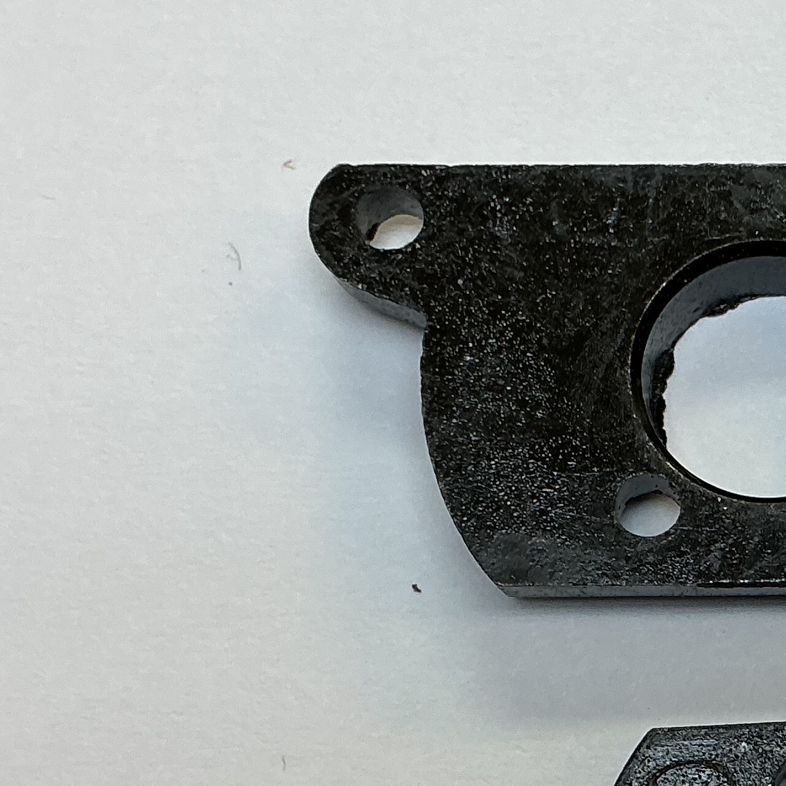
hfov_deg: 20.4
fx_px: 2081
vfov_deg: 21.4
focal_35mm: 81
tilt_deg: -76.0
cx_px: 853
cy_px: 486
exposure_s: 1/100
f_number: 1.8
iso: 32
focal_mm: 3
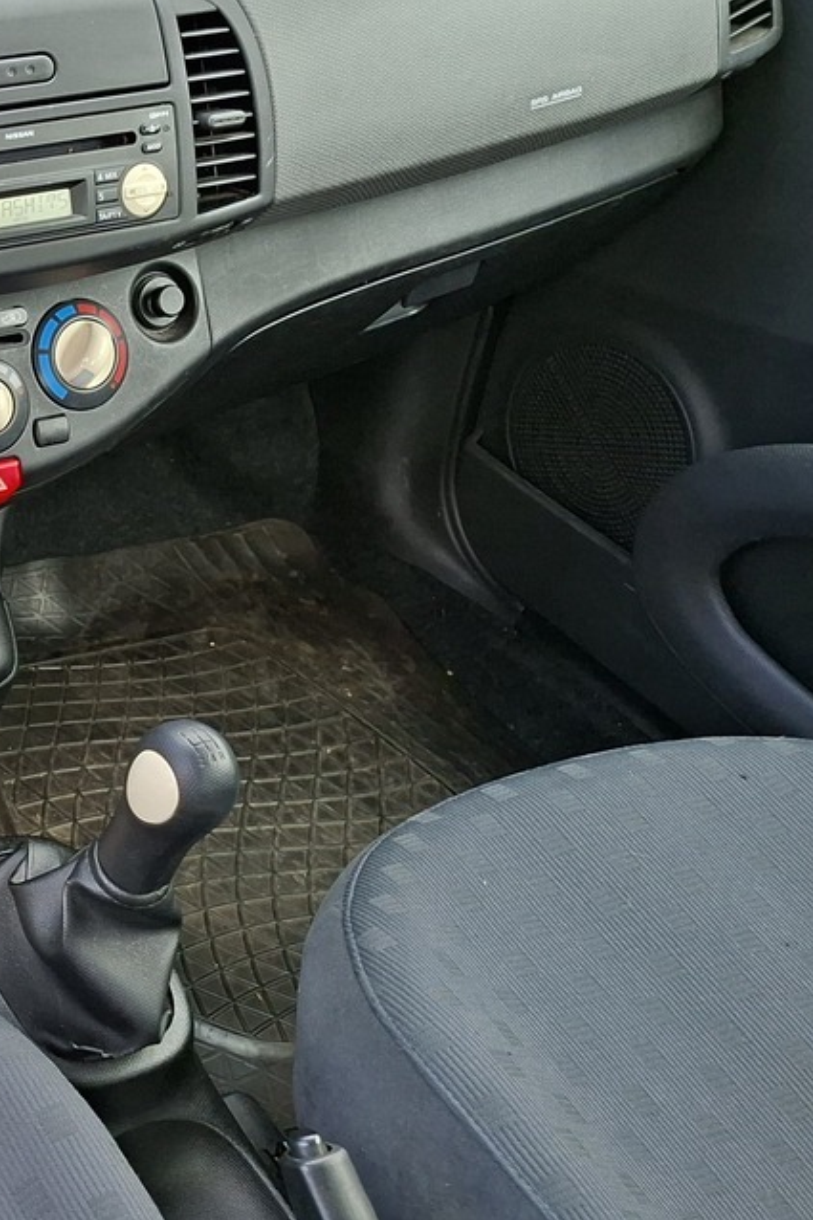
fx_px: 1830
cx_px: -396
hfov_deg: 21.2
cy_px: 512
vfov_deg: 36.8
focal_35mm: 54
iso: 50
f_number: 1.8
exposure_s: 1/242
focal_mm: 5.54
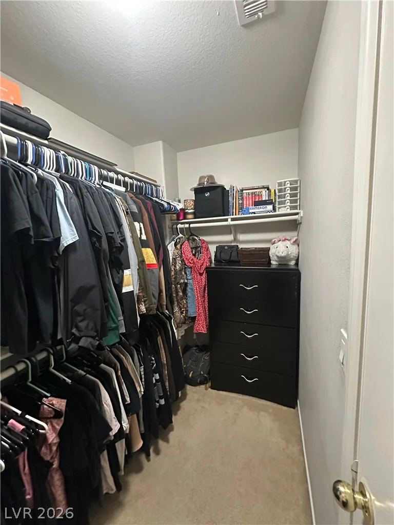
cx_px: 197
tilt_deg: -6.5
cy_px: 262
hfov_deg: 85.7
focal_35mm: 14
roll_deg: +1.8
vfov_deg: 102.1
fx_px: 212
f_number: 2.2
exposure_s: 1/60
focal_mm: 2.22
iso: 1000
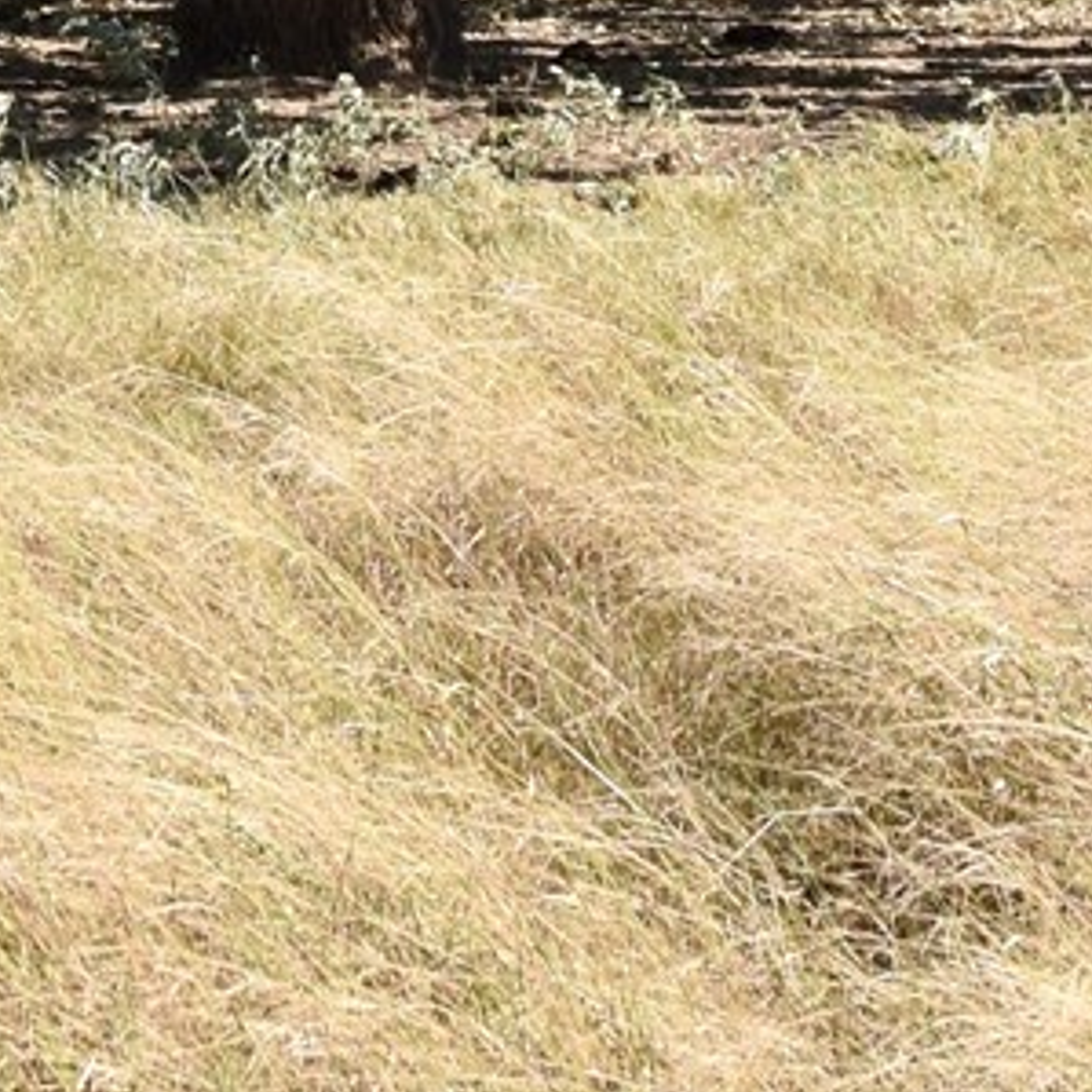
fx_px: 6603
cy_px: -1223
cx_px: 99
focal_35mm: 185
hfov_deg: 9.4
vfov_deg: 8.8
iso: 125
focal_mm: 20
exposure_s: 1/250
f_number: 8
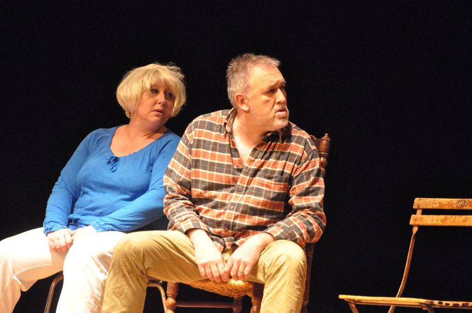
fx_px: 2062
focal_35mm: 158
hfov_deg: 13.1
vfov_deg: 8.7
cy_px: 156
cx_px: 236
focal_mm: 105
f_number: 5.6
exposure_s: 1/50
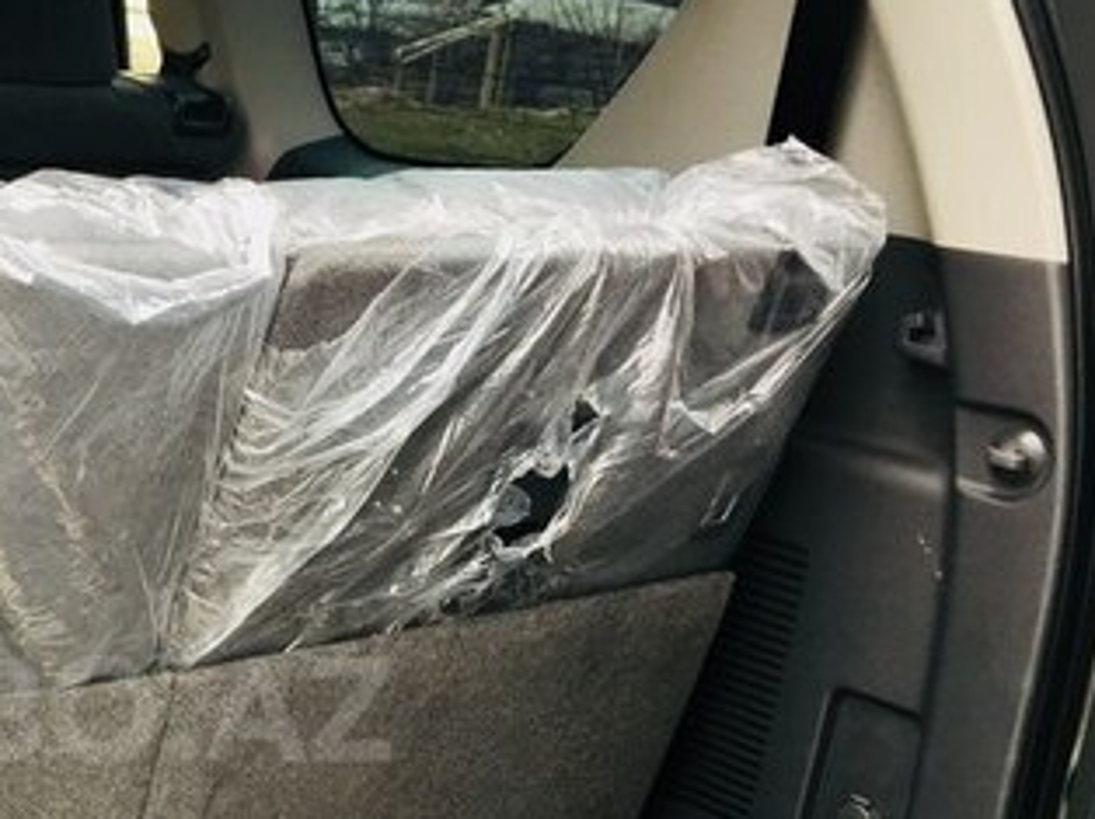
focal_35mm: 61
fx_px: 1928
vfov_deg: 23.5
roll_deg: -4.1
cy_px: 709
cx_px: 35
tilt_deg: -25.0
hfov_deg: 29.8
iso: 25
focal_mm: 4.15
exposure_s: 1/100
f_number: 2.2
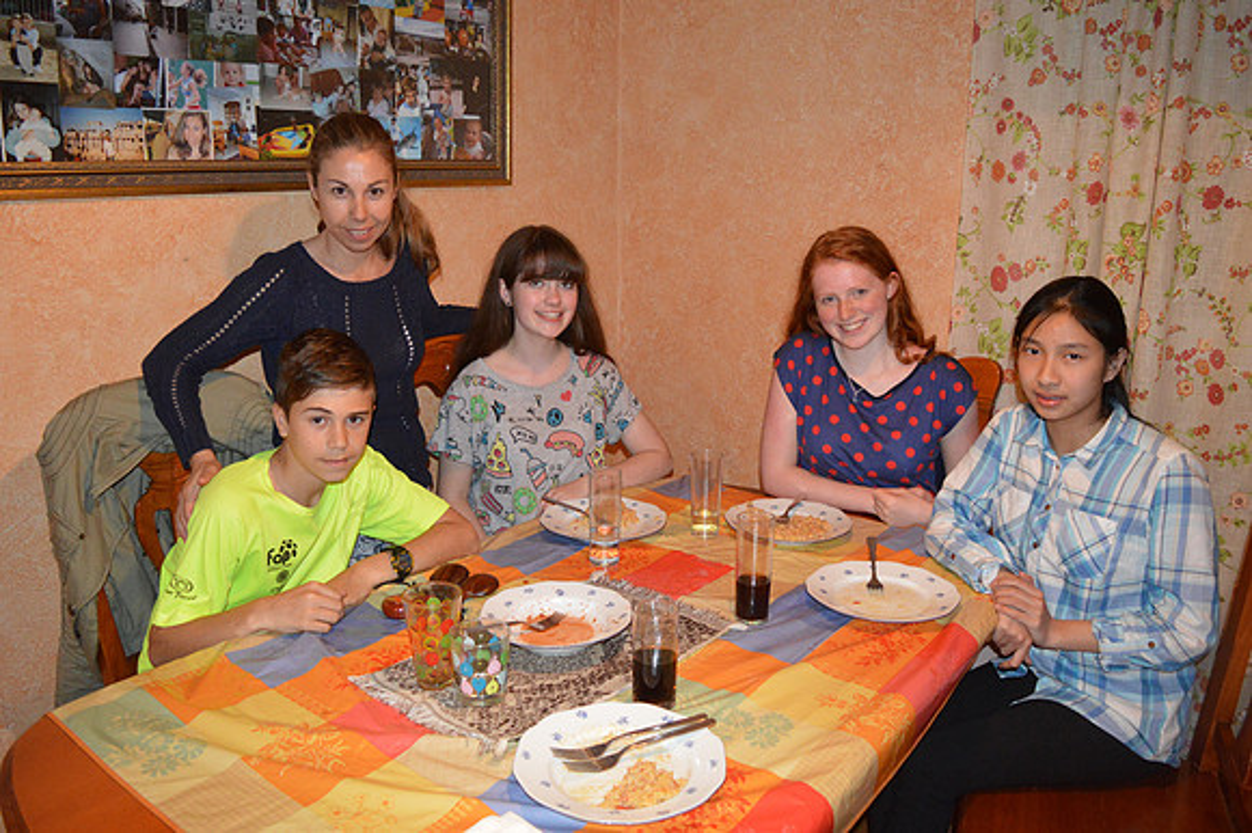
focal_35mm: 27
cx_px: 626
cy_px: 416
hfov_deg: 67.4
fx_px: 938
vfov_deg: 47.9
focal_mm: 18
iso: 2800
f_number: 3.5
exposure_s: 1/60
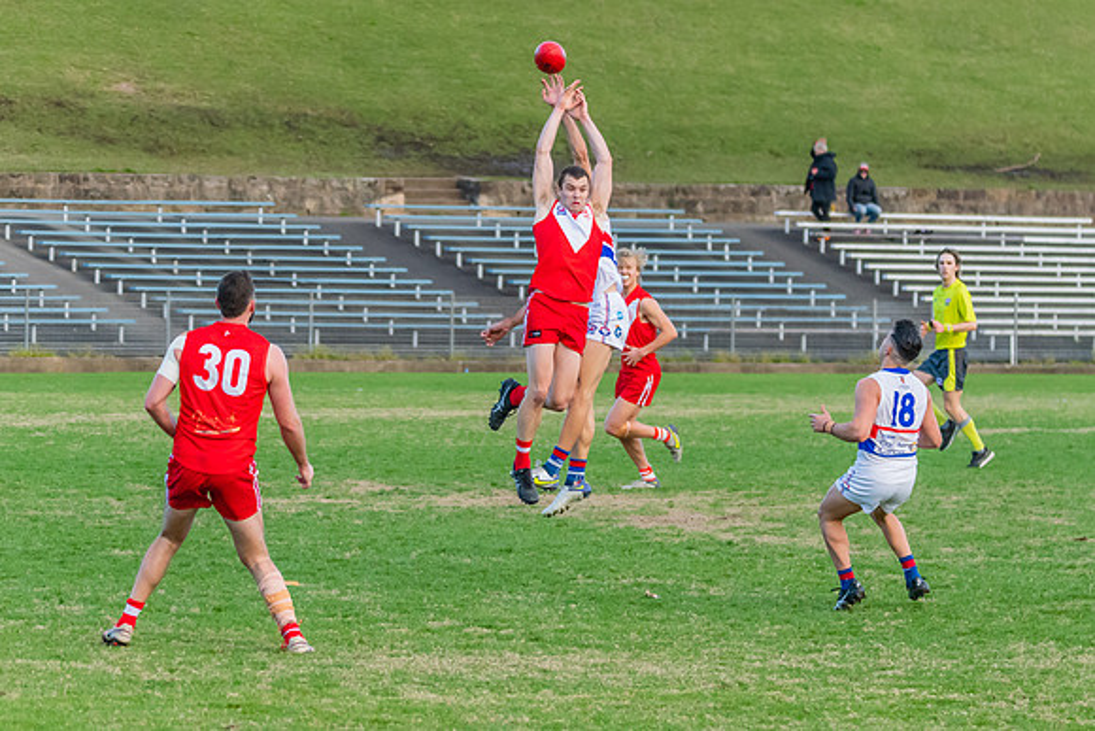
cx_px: 592
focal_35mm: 243
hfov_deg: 8.5
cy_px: 366
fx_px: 7385
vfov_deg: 5.7
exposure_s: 1/1600
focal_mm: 150
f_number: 5
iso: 2500
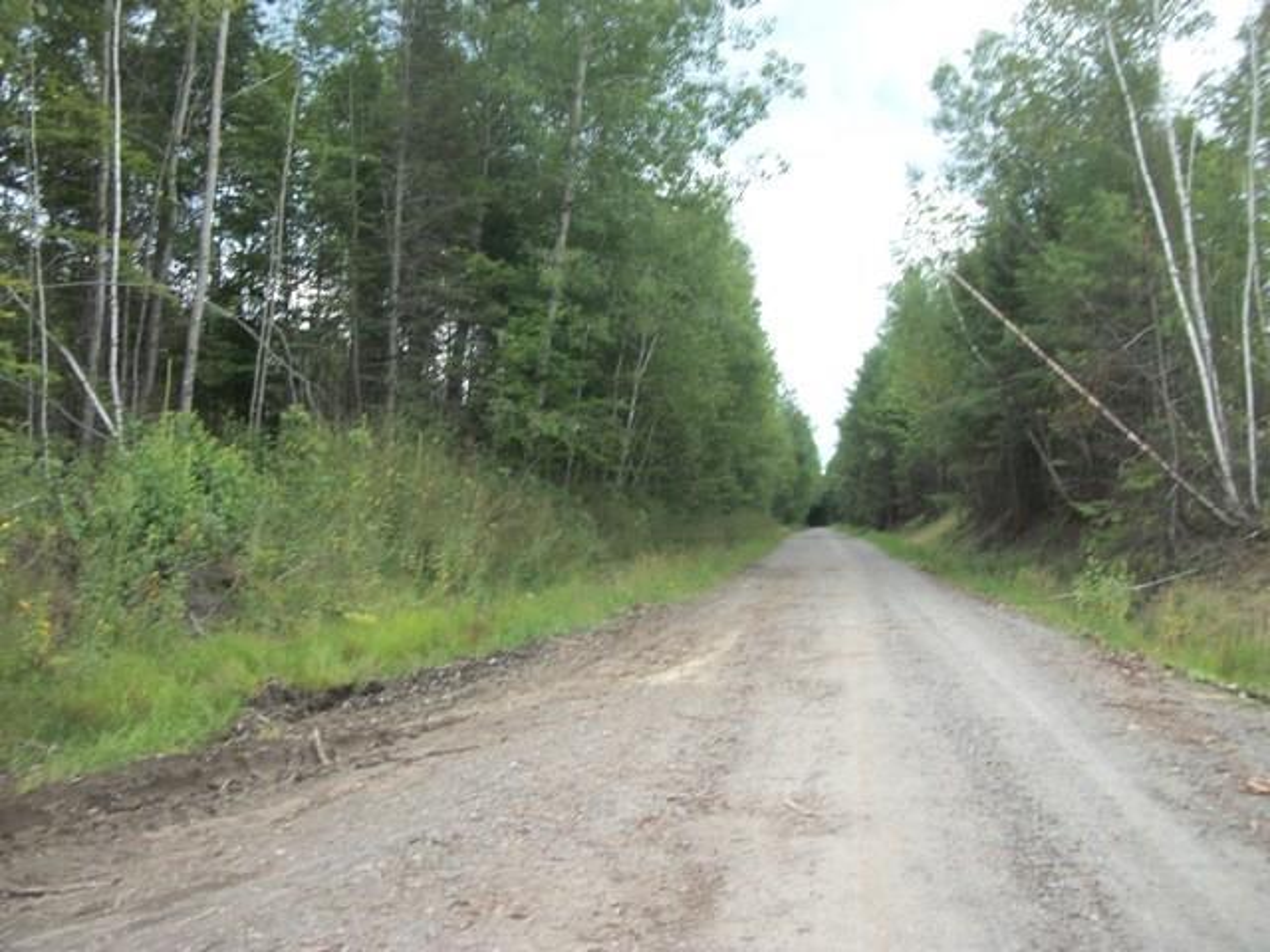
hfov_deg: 56.8
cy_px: 476
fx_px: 1174
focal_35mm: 32
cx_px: 635
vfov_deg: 44.2
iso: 80
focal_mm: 5.7
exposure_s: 1/60
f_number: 8.8
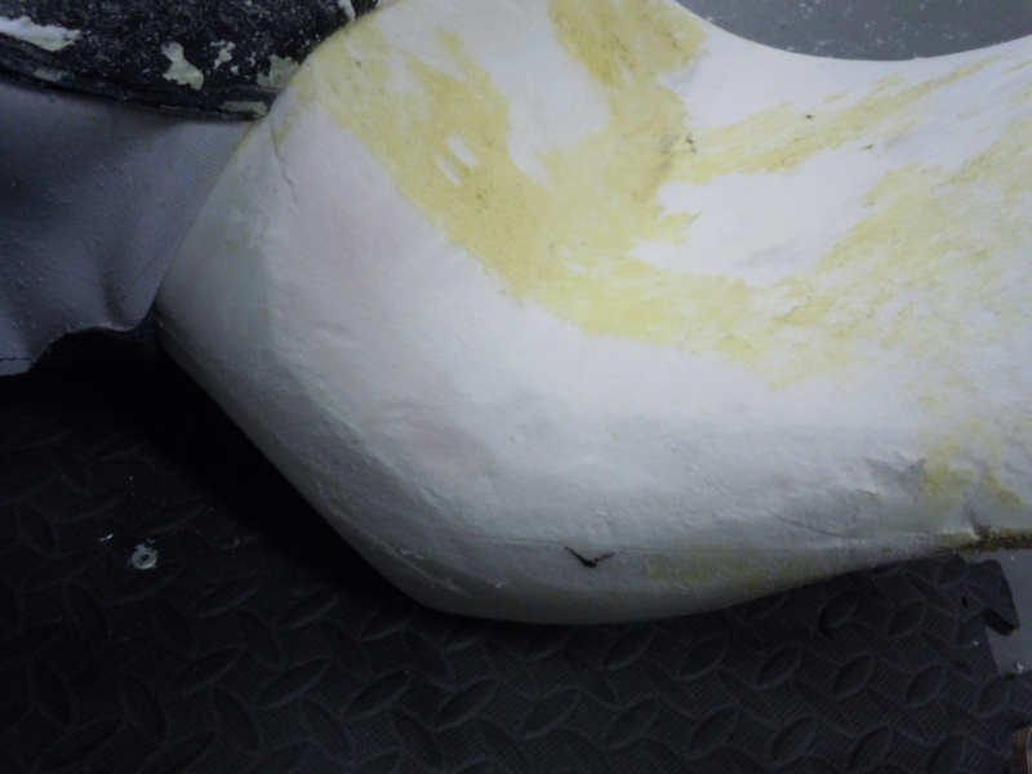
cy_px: 387
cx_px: 516
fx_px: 835
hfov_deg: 63.4
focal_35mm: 28
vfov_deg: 49.7
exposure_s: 1/40
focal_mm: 5
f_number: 3.7
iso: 400
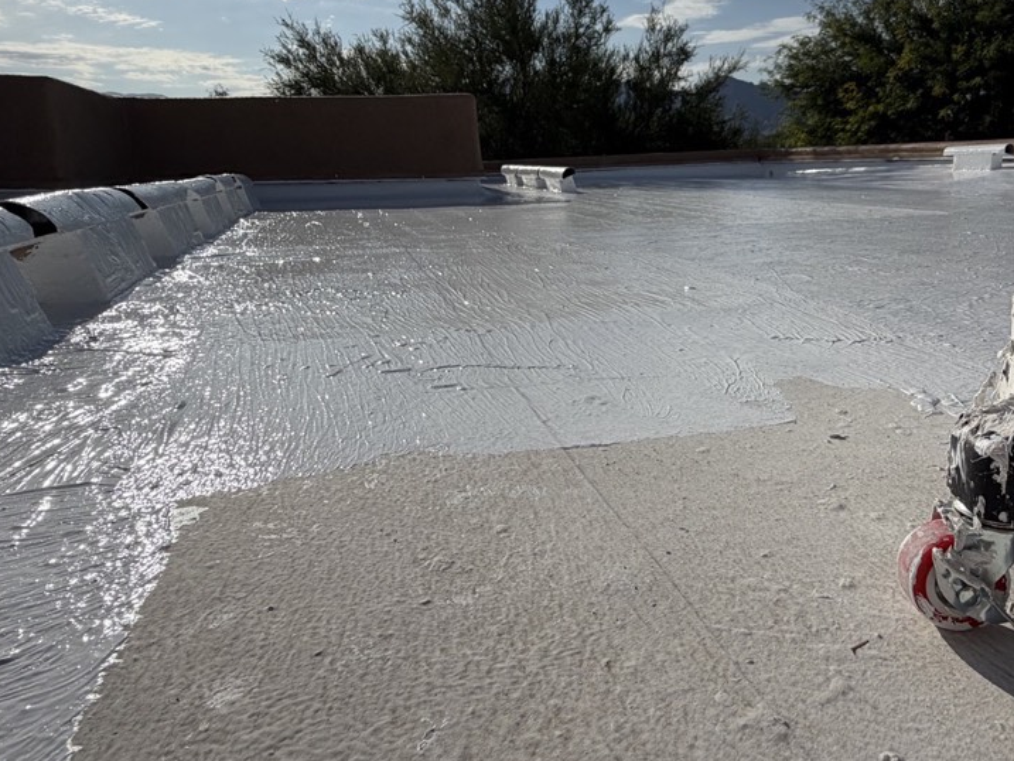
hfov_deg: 68.6
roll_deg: +2.6
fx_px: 732
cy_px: 232
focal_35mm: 25
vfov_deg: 53.4
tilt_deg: -5.8
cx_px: 618
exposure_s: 1/3663
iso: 25
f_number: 2.2
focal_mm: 2.22
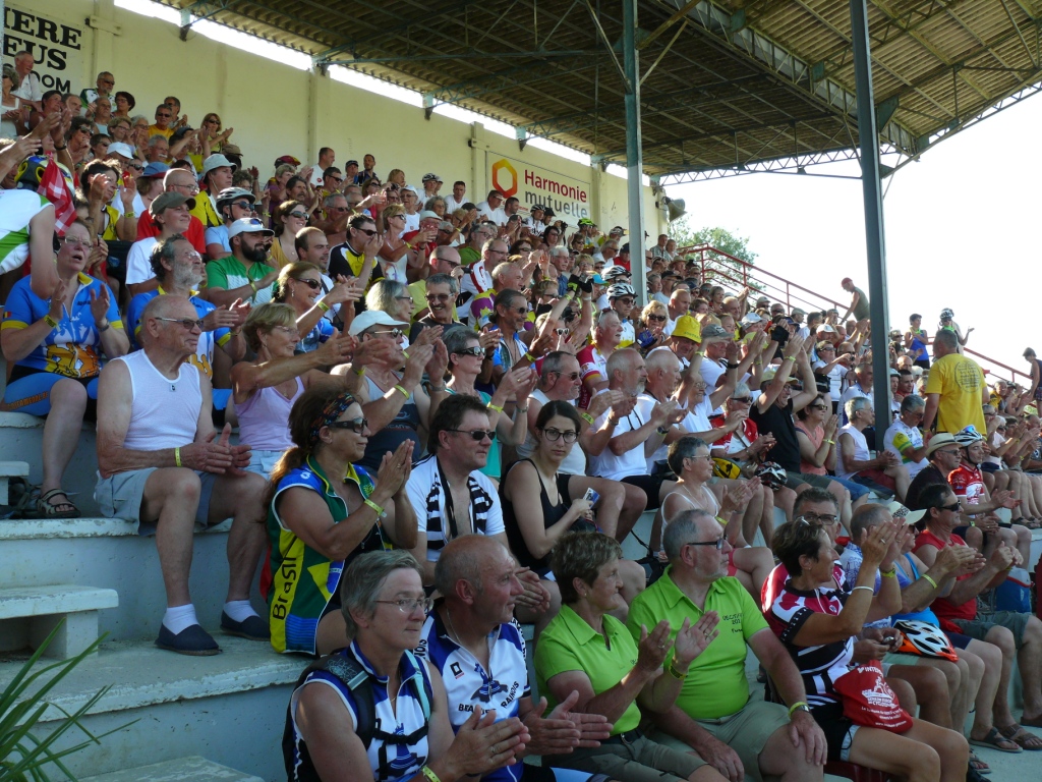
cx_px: 521
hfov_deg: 52.6
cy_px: 391
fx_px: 1054
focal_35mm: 35
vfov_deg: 40.7
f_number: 4
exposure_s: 1/160
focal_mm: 7.4
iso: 100
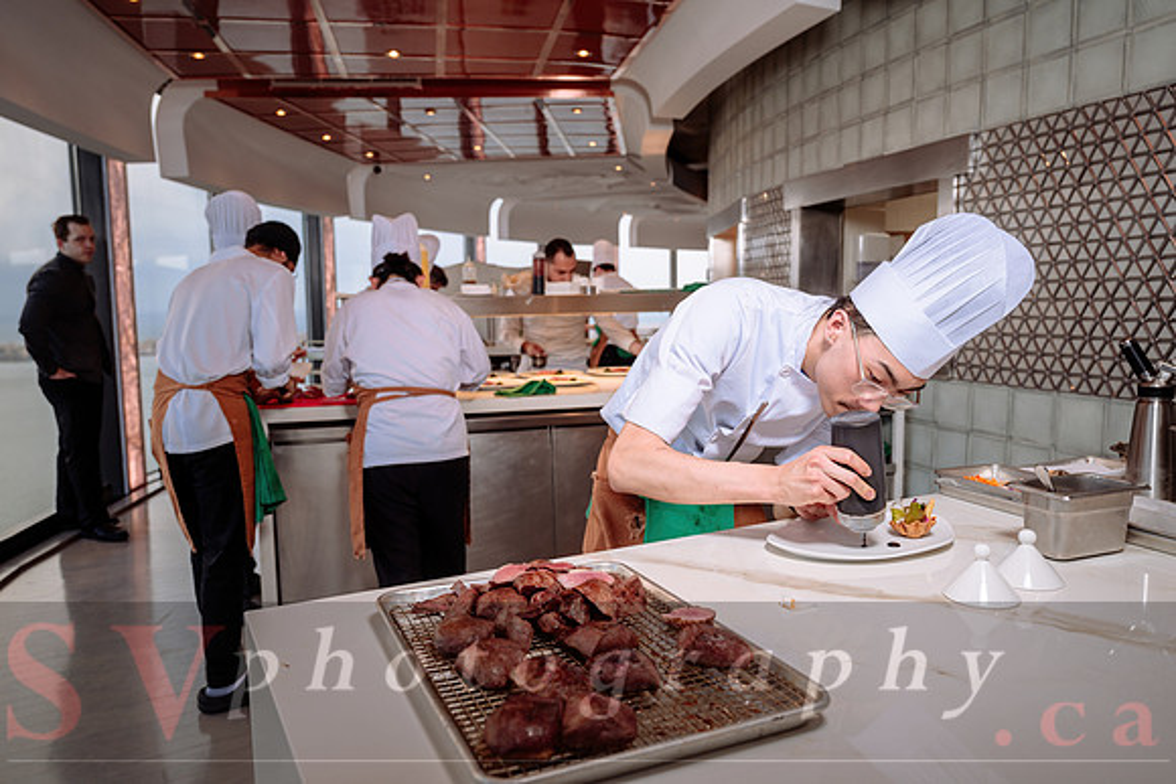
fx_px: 866
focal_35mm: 26
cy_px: 392
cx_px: 588
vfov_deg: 48.8
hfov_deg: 68.4
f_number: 4
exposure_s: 1/80
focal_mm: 26.5
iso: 100
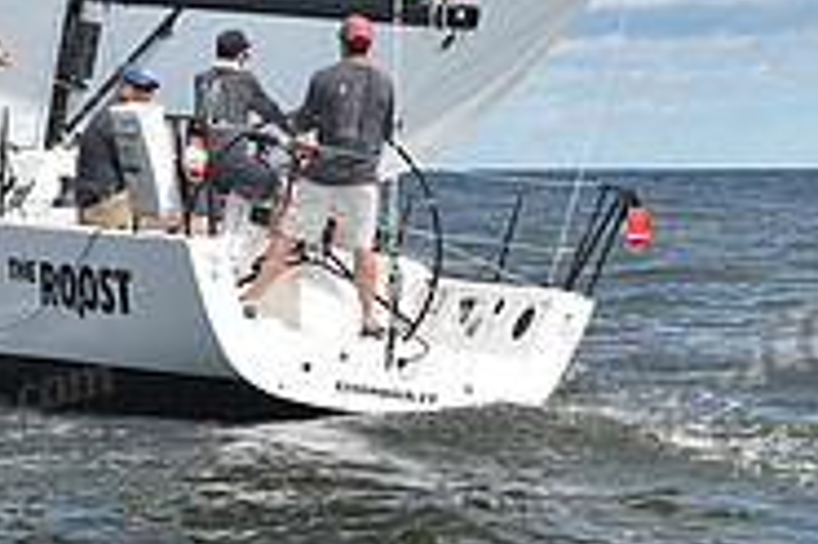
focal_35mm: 220
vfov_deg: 6.2
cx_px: 345
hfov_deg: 9.4
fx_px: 4994
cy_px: 148
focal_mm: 70
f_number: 9
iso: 250
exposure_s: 1/800
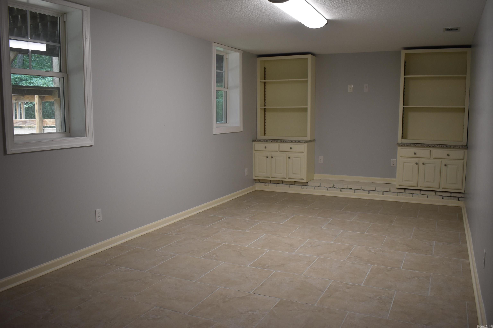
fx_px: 411
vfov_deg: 43.6
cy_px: 164
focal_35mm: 30
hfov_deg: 61.9
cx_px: 246
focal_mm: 20
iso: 400
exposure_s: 1/60
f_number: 4
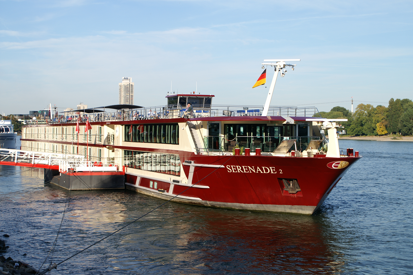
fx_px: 774
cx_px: 206
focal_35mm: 68
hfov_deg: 29.9
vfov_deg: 20.1
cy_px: 138
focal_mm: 45
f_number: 7.1
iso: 100
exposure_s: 1/500
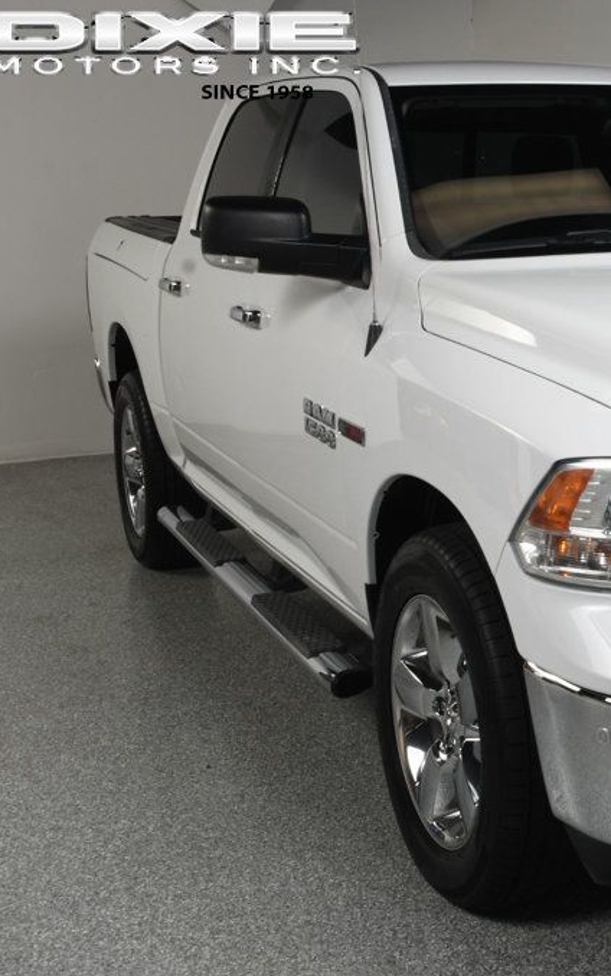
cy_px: 487
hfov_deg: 20.5
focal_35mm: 60
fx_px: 1598
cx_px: 693
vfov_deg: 34.0
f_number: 13
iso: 100
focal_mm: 26
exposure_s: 1/160
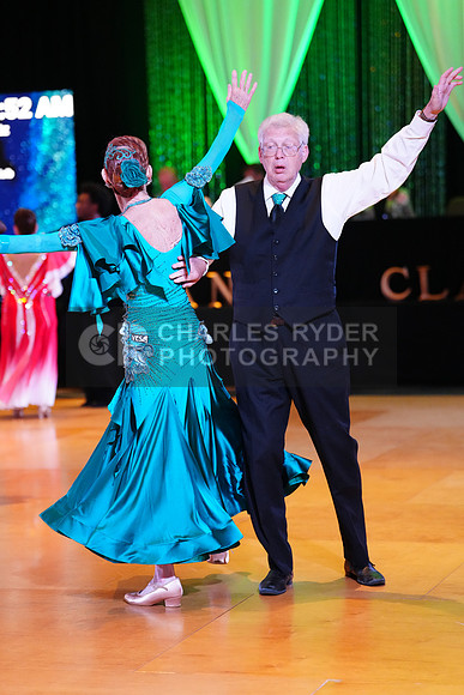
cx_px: 232
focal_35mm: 97
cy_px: 348
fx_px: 1874
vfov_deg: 21.0
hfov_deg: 14.1
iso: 5000
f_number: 2.8
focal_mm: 97
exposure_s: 1/400
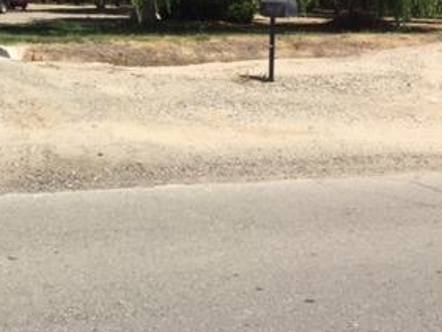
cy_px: -9
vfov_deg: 21.4
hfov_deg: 27.0
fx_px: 843
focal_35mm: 66
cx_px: -44
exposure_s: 1/2083
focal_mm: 4.15
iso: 32
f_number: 2.2
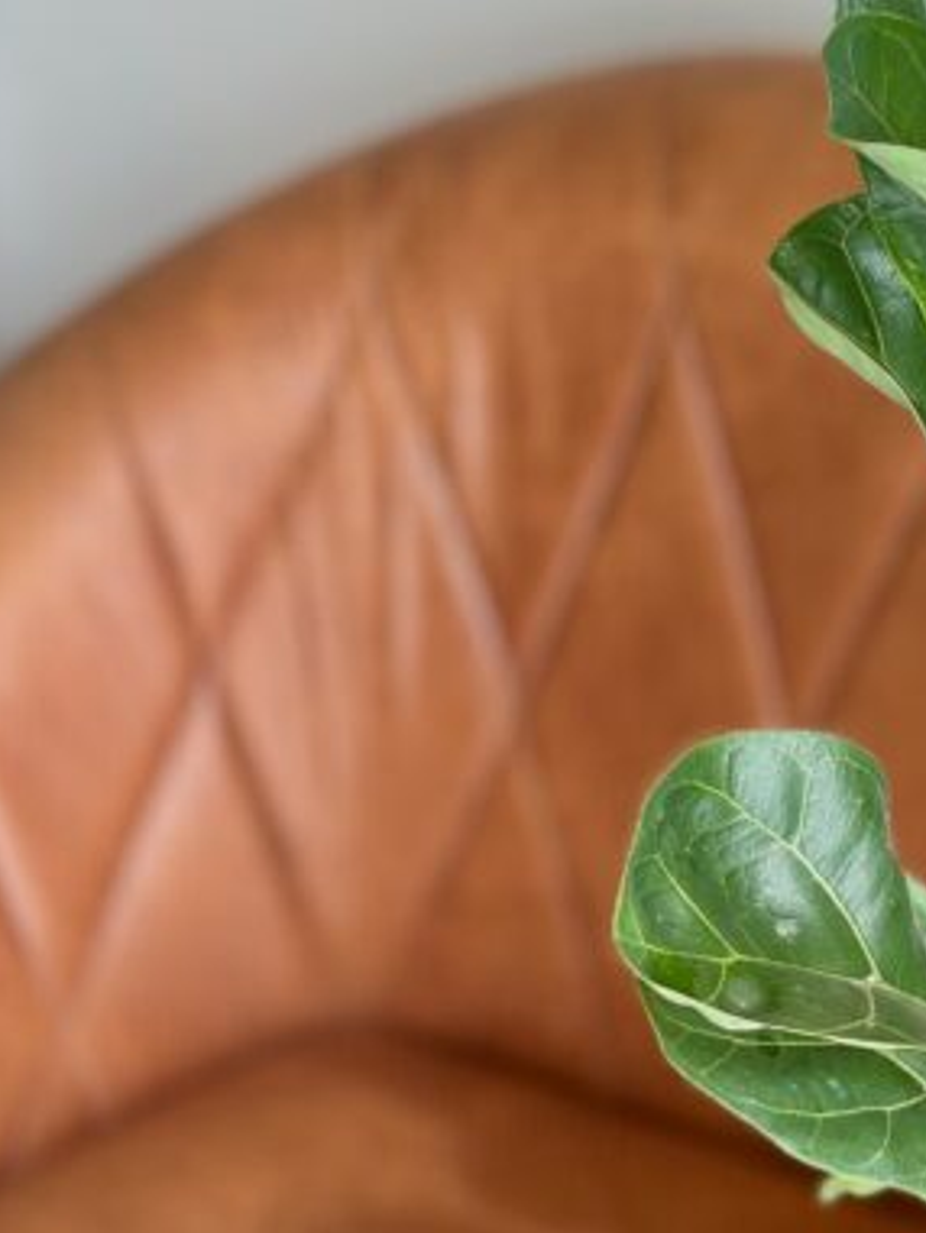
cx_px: 1056
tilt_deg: -22.1
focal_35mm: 129
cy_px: 566
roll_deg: -1.1
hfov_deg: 11.3
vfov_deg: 15.3
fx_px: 4599
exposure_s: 1/149
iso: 64
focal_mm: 6.86
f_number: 1.78
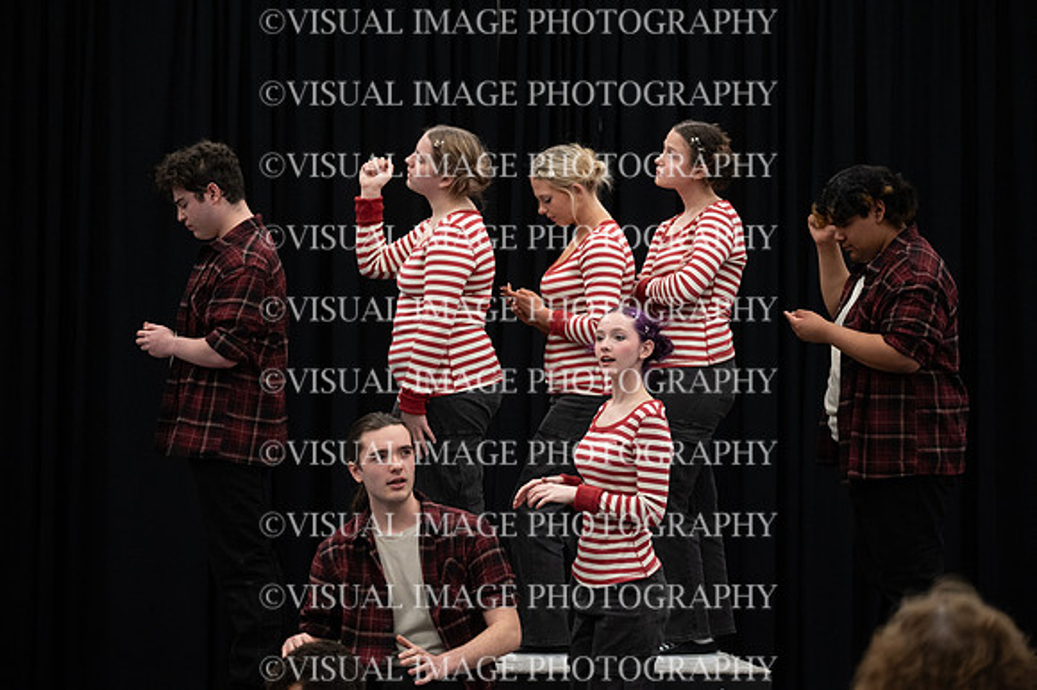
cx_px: 518
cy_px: 345
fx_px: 3339
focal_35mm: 116
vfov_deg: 11.8
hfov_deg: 17.7
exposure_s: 1/160
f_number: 5
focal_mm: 116
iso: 5000
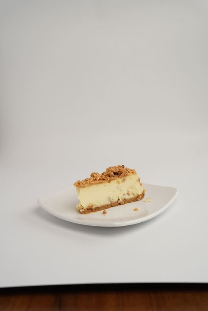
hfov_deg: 30.5
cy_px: 156
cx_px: 104
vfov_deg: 44.5
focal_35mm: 44
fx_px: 381
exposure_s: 1/100
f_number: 6.3
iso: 250
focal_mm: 44
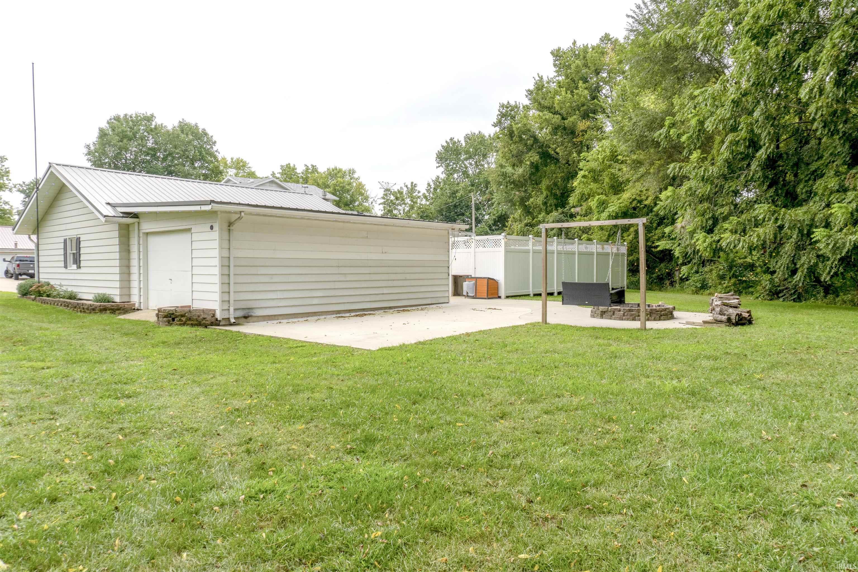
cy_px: 286
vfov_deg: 53.1
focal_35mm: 24
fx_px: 572
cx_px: 429
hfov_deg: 73.7
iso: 100
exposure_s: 1/640
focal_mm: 16
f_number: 8
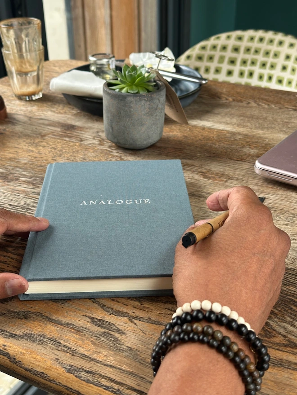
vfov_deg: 39.7
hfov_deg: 30.3
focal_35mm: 48
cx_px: 148
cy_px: 198
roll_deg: -0.1
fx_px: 549
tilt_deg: -29.0
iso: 80
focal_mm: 6.86
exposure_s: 1/116
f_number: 1.78
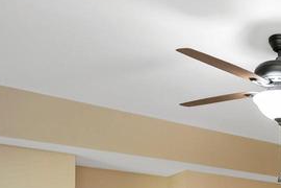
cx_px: 316
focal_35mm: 53
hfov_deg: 32.5
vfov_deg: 22.3
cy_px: 257
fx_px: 414
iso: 900
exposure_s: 1/60
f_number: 4
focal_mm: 14
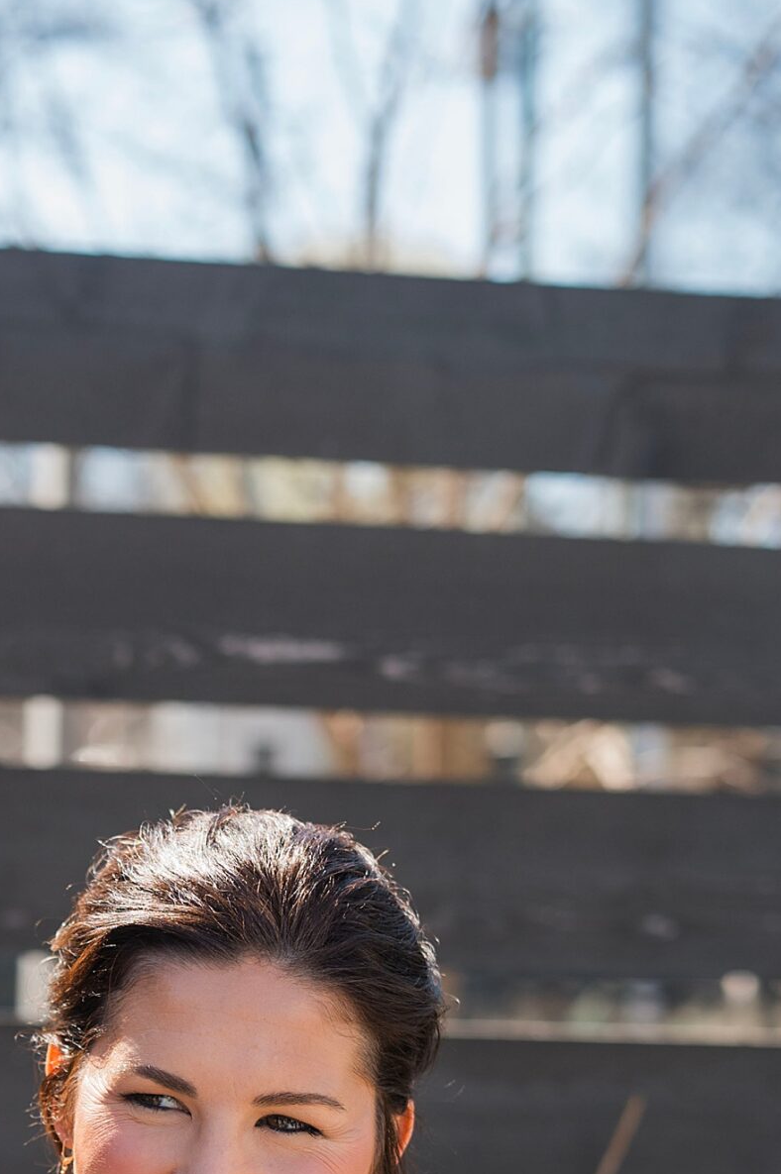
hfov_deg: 12.5
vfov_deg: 18.5
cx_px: 25
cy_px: 1164
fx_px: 3520
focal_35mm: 108
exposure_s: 1/500
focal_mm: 50
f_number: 2.8
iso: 80
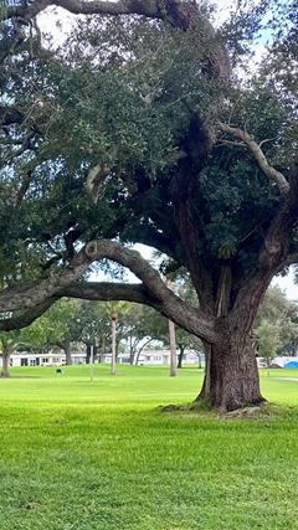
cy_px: 417
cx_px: -48
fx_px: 661
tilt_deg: -6.1
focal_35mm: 47
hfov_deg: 23.5
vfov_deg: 42.0
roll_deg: +3.3
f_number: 1.78
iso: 80
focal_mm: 6.86
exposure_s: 1/638
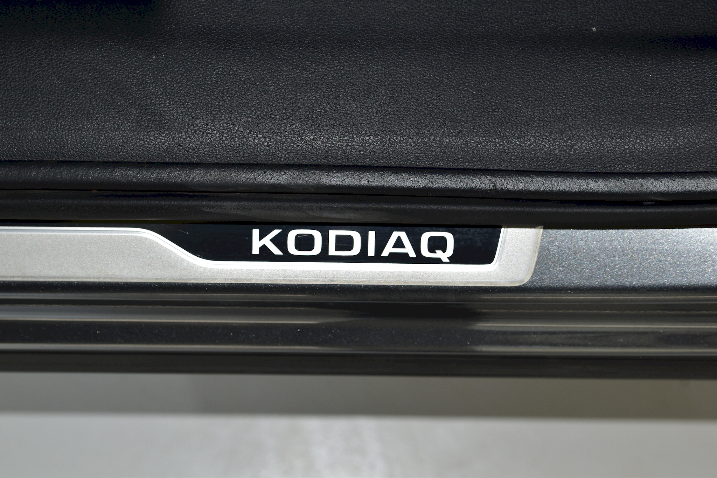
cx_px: 358
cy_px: 239
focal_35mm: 75
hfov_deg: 27.0
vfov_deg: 18.2
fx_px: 1494
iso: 200
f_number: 4
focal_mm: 50
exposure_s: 1/80
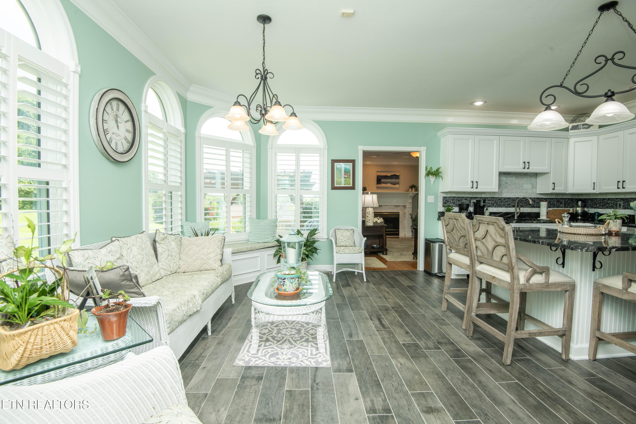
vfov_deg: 73.7
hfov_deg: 96.7
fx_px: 283
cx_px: 318
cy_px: 212
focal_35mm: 16
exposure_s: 1/60
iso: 400
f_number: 9
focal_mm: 16
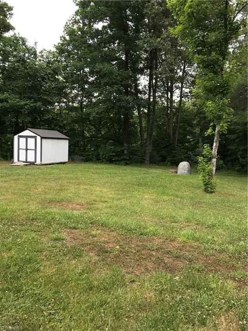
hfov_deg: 49.7
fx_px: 267
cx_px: 124
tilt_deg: -4.7
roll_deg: -2.4
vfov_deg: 63.4
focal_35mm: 28
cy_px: 166
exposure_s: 1/372
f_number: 1.8
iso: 20
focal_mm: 3.99
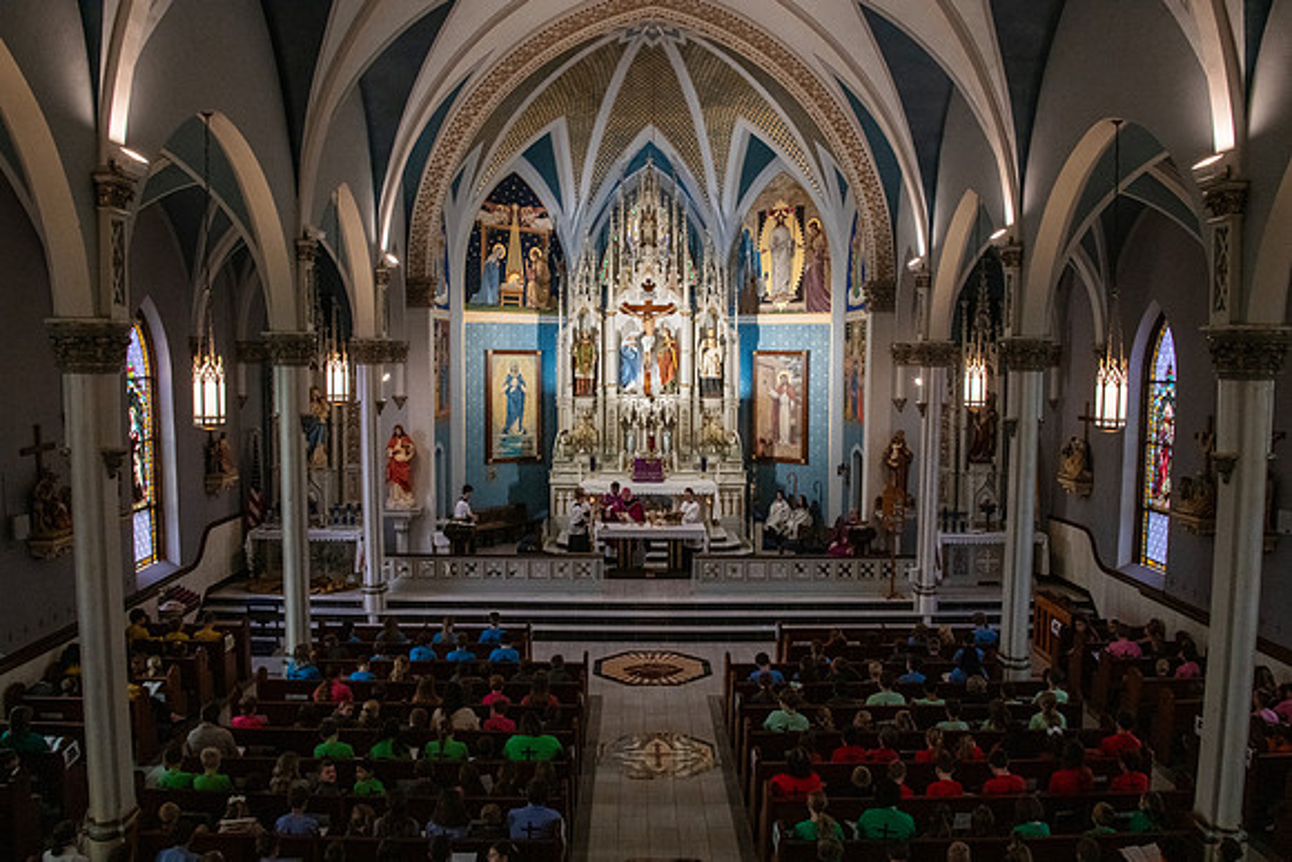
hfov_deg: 64.6
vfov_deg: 45.7
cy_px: 431
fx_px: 1022
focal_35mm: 28
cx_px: 646
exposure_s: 1/80
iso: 4000
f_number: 14
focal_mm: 28
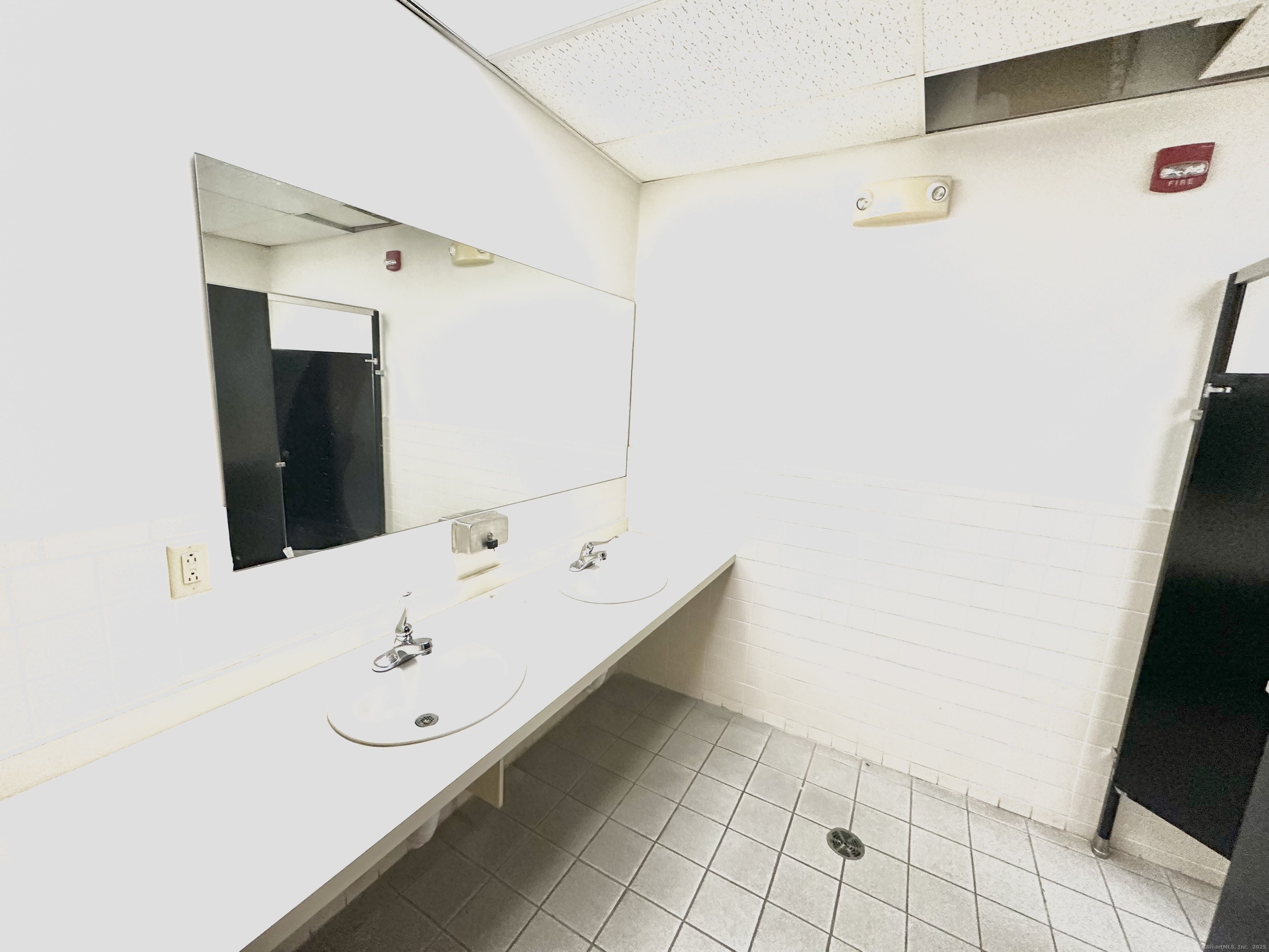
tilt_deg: -11.0
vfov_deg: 85.7
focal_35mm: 14
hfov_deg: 102.1
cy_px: 476
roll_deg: -3.2
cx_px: 634
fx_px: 513
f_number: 2.2
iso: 320
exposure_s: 1/60
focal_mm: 2.22
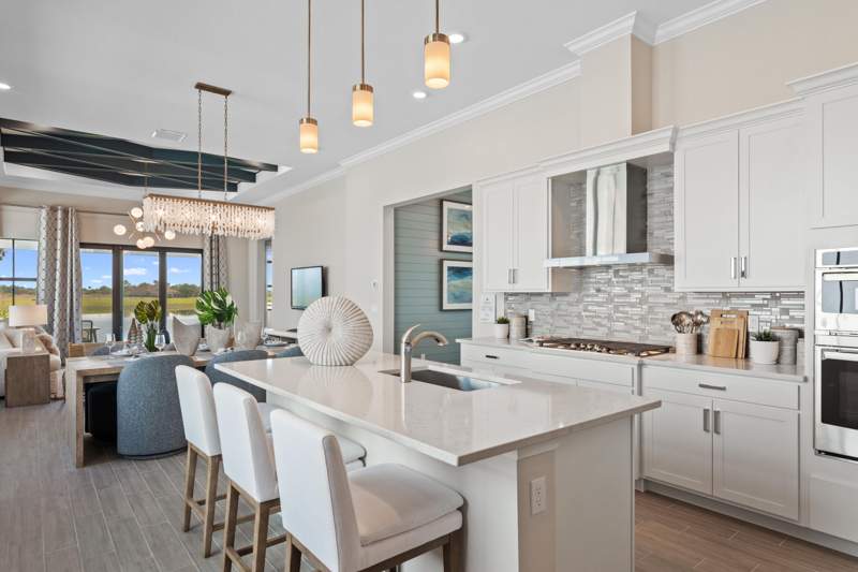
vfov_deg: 63.2
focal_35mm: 20
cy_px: 286
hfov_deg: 85.4
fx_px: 465
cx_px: 429
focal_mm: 13
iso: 320
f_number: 6.3
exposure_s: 1/20
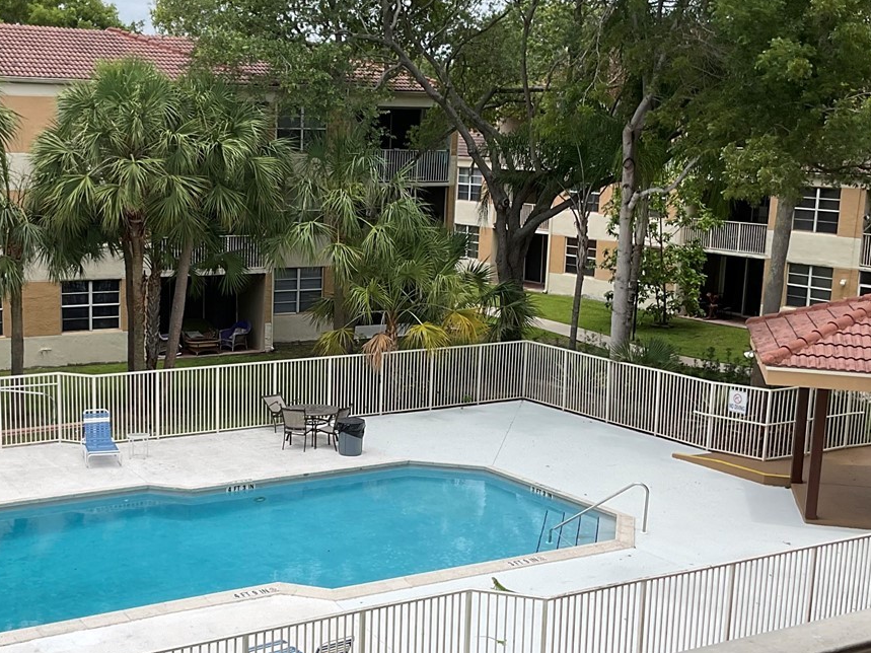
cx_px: 281
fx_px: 1359
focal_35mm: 54
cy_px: 391
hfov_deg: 35.2
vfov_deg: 27.0
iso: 16
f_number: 1.8
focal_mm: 3
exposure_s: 1/691
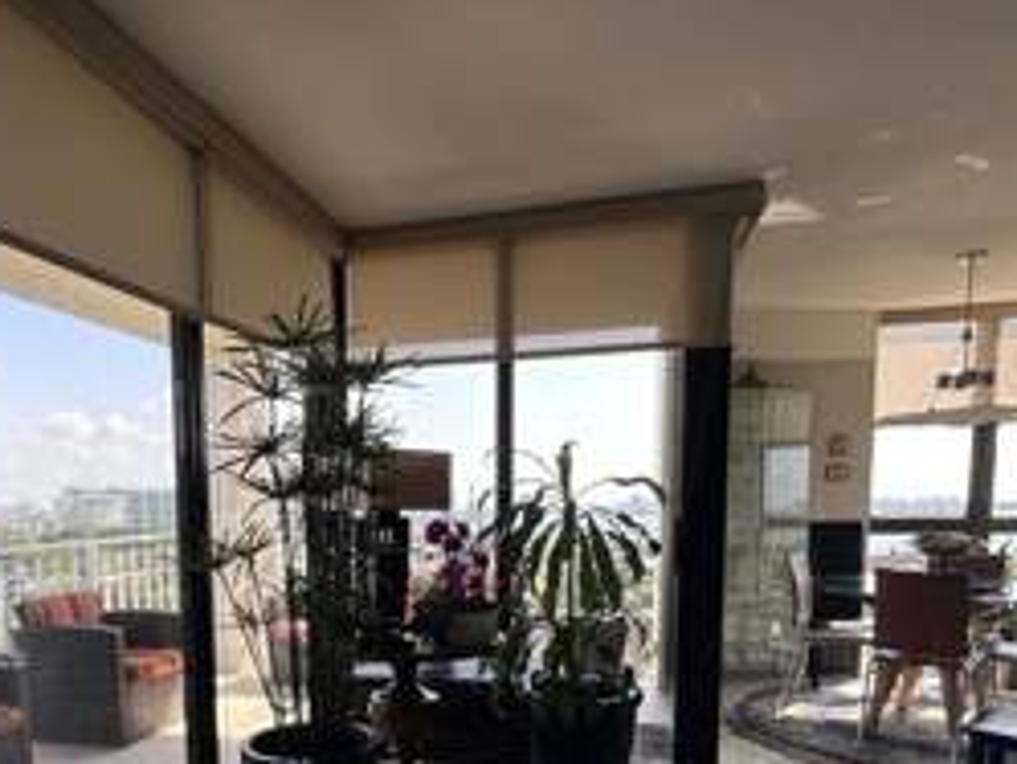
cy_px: 592
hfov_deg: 64.6
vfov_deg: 48.9
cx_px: 400
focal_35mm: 27
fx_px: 794
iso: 40
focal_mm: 2.22
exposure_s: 1/339
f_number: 2.2
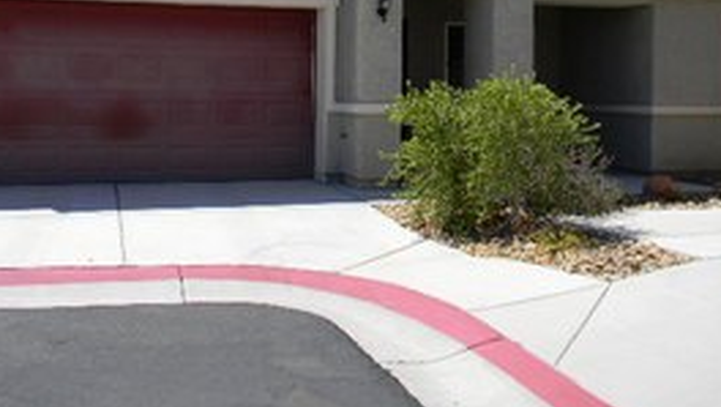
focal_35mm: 40
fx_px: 765
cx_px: 284
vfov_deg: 29.1
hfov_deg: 50.1
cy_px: 85
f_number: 7
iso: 80
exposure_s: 1/270
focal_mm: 5
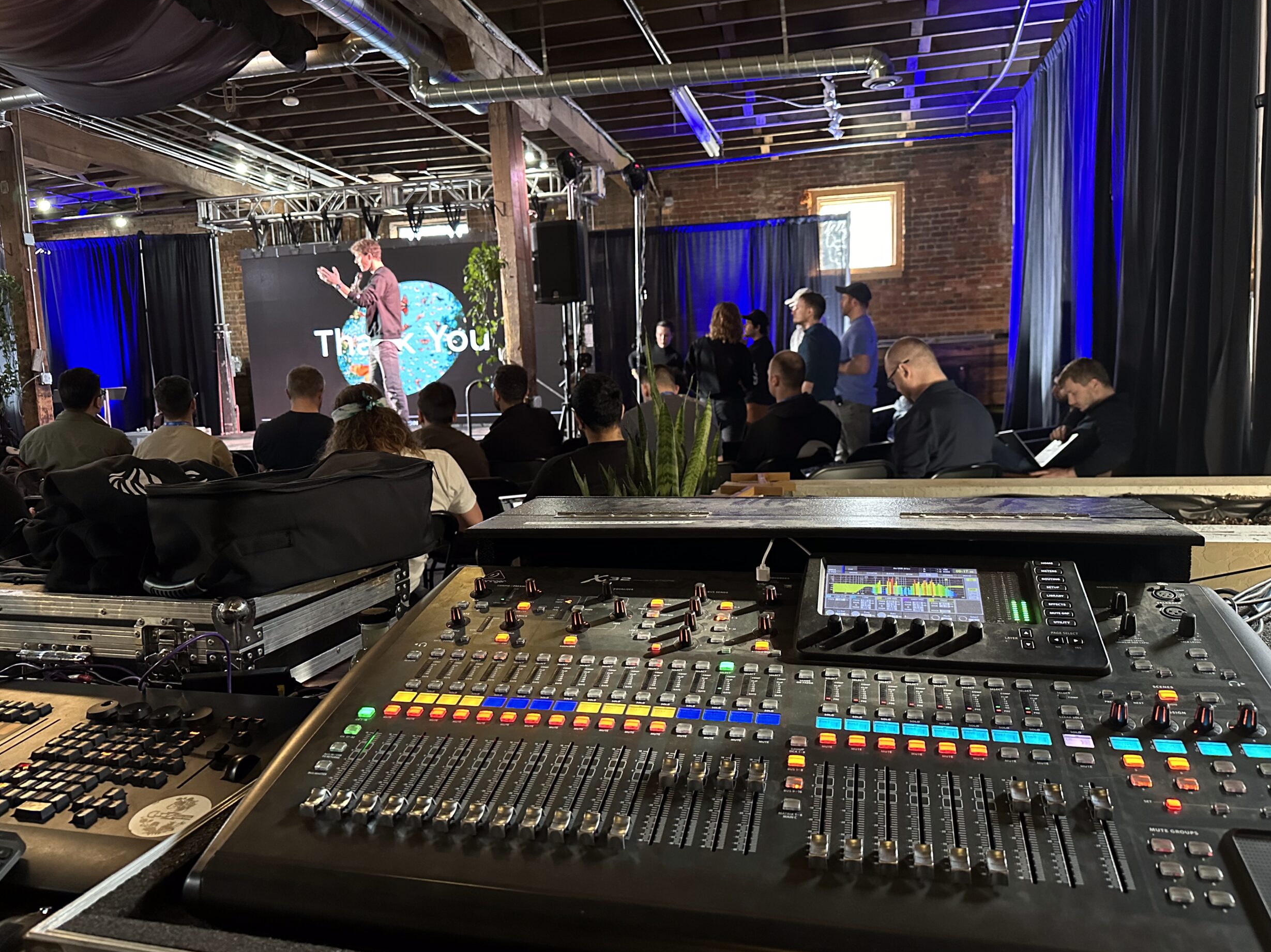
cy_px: 464
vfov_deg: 54.9
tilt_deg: -6.7
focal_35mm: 25
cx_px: 637
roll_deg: +2.3
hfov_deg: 69.4
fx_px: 918
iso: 800
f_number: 1.78
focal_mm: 6.86
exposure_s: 1/40
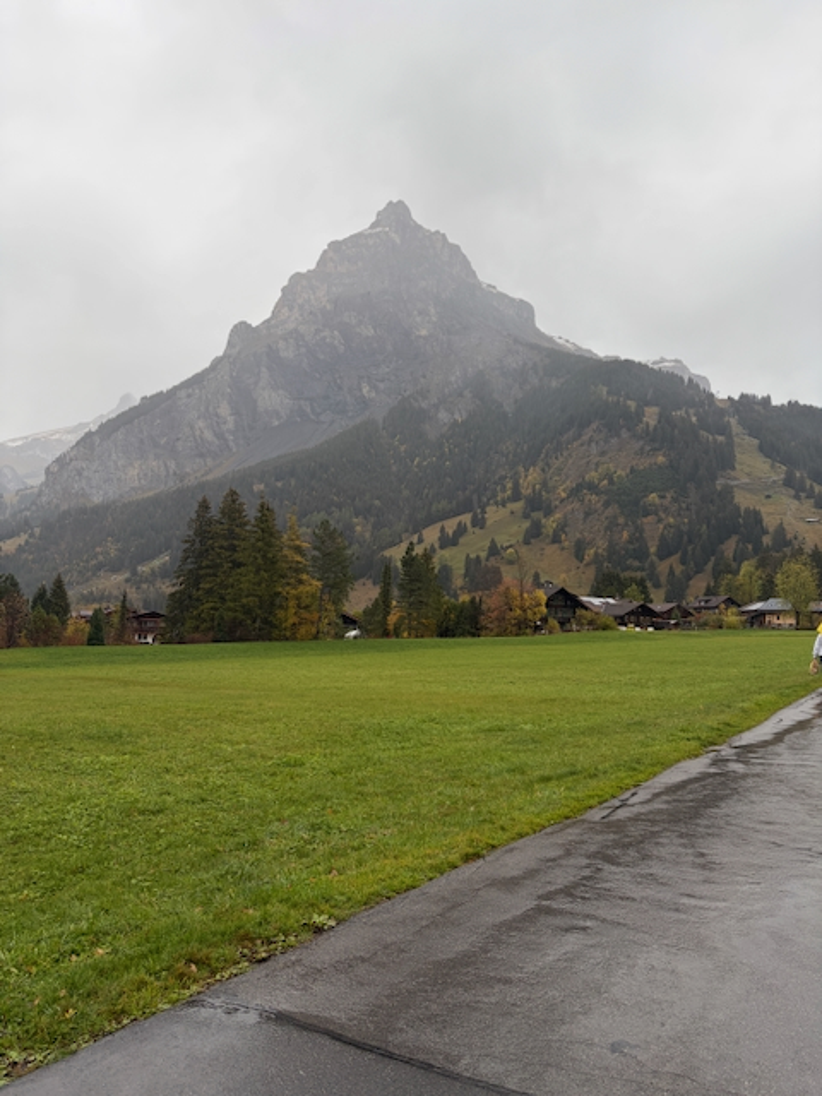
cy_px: 548
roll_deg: -1.1
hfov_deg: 53.1
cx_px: 411
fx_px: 823
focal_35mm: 26
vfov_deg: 67.3
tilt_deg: +5.9
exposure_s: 1/447
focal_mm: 5.96
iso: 50
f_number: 1.6
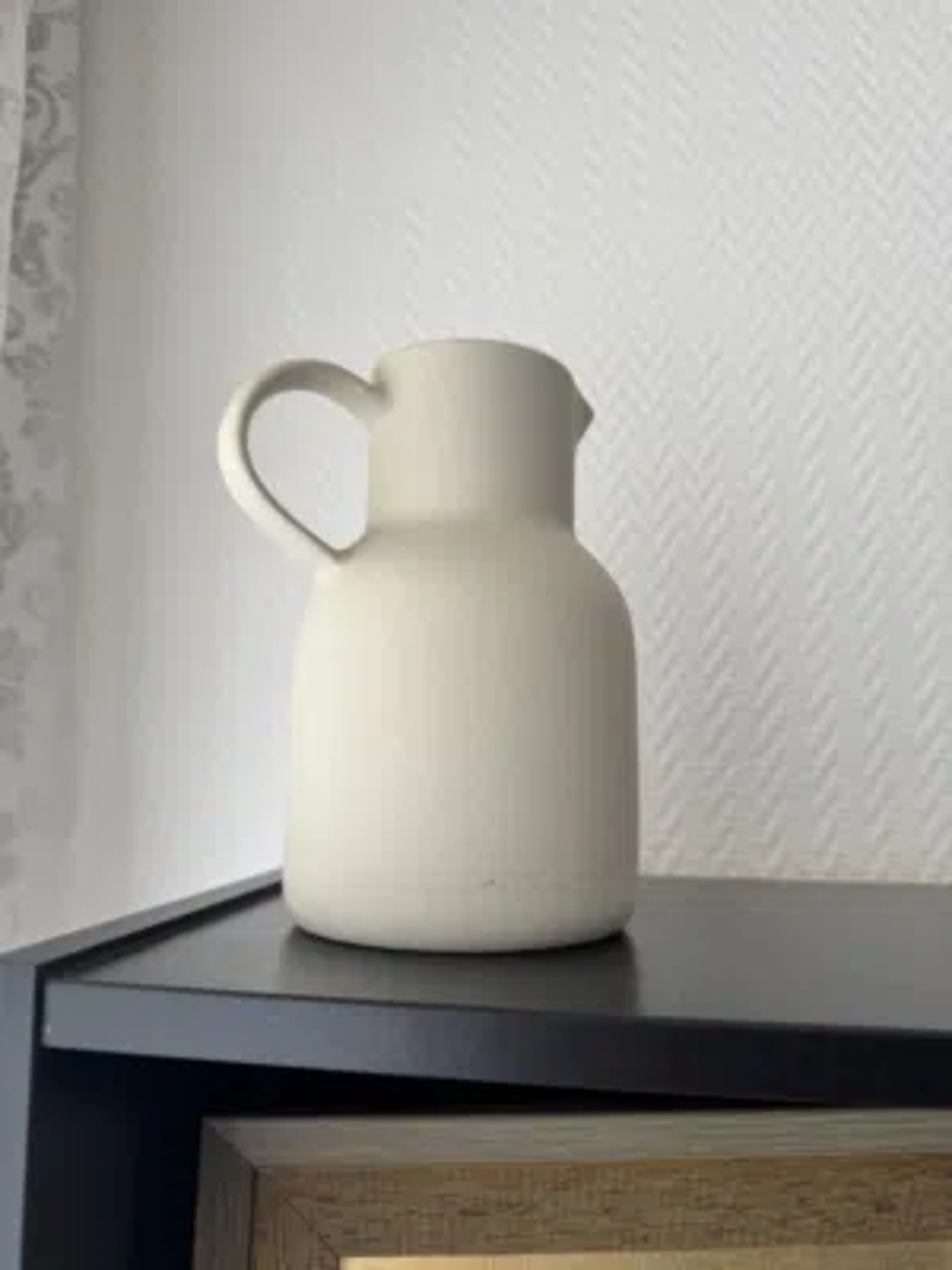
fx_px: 880
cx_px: 476
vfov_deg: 71.6
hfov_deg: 56.8
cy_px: 635
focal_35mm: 24
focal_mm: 6.76
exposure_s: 1/121
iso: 125
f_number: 1.78
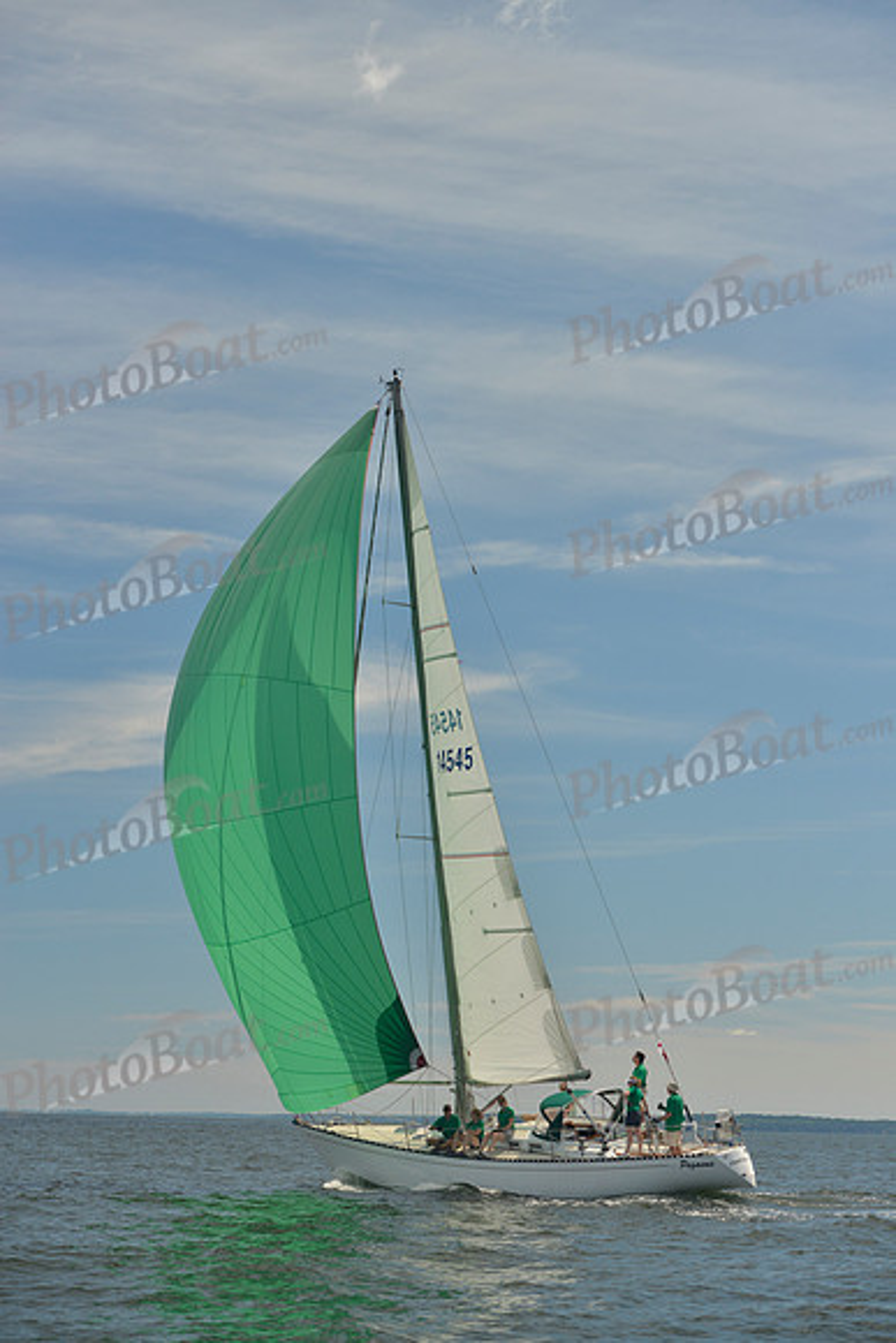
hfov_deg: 19.5
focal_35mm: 70
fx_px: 2612
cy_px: 672
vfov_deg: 28.8
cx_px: 448
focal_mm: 70
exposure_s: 1/800
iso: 200
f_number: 5.6
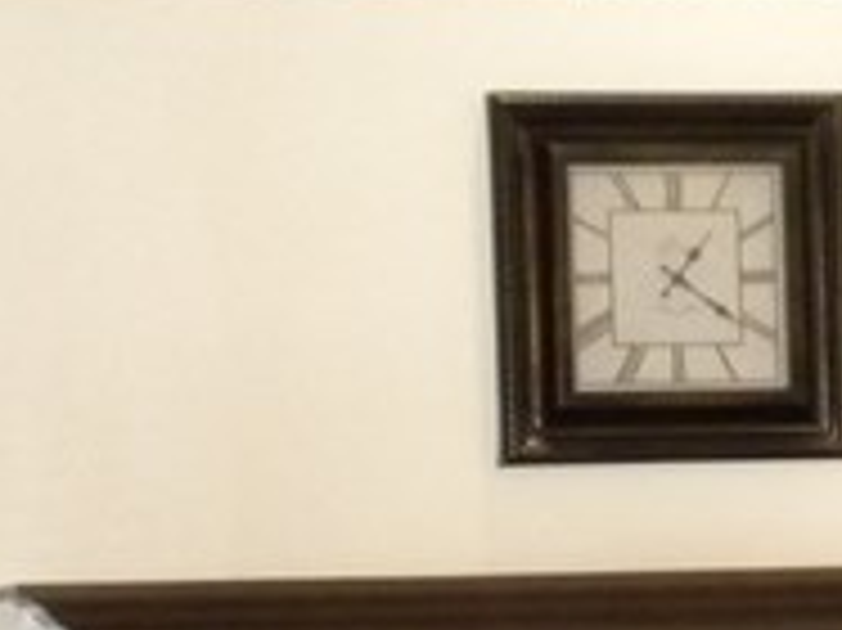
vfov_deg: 7.2
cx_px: 856
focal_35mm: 203
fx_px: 4935
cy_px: 981
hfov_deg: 9.7
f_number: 3.5
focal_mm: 6.6
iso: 400
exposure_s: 1/30
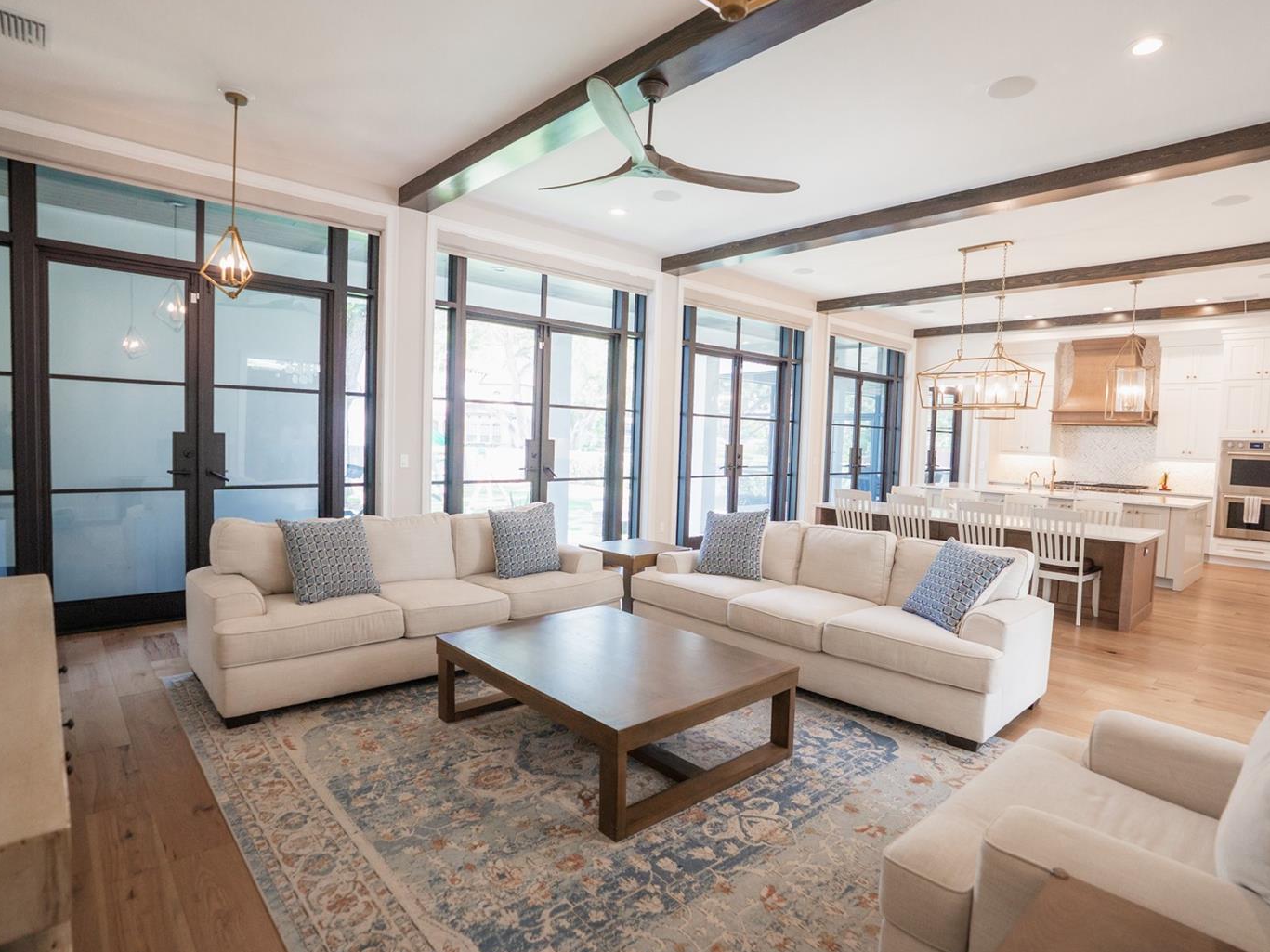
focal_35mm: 18
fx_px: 660
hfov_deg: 87.7
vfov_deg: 71.6
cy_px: 473
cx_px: 663
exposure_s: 1/160
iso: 1600
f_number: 4
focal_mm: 16
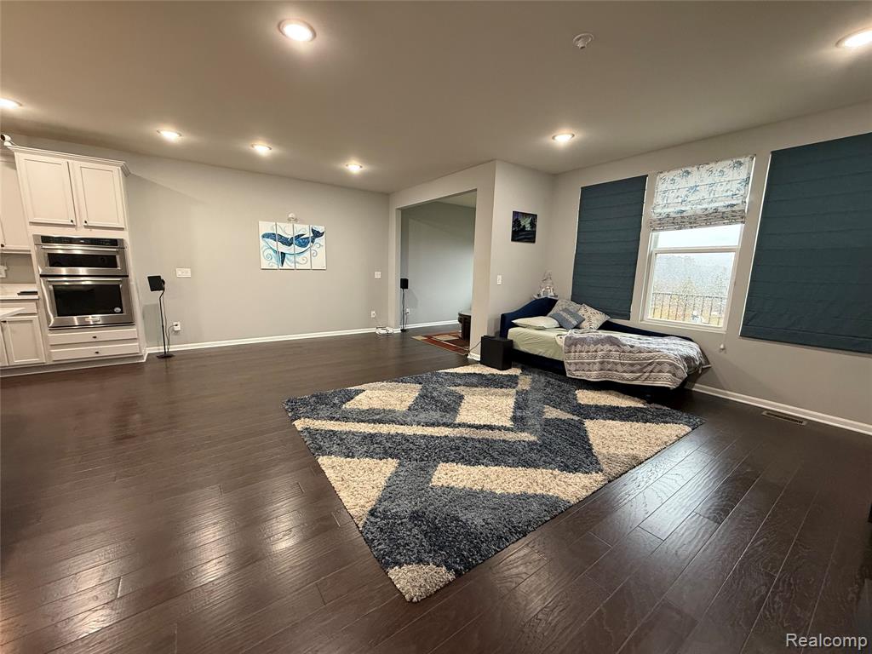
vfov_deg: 85.7
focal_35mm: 14
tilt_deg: -9.4
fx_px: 353
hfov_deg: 102.1
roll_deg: -1.3
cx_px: 436
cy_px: 327
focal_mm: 2.22
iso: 320
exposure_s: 1/60
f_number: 2.2
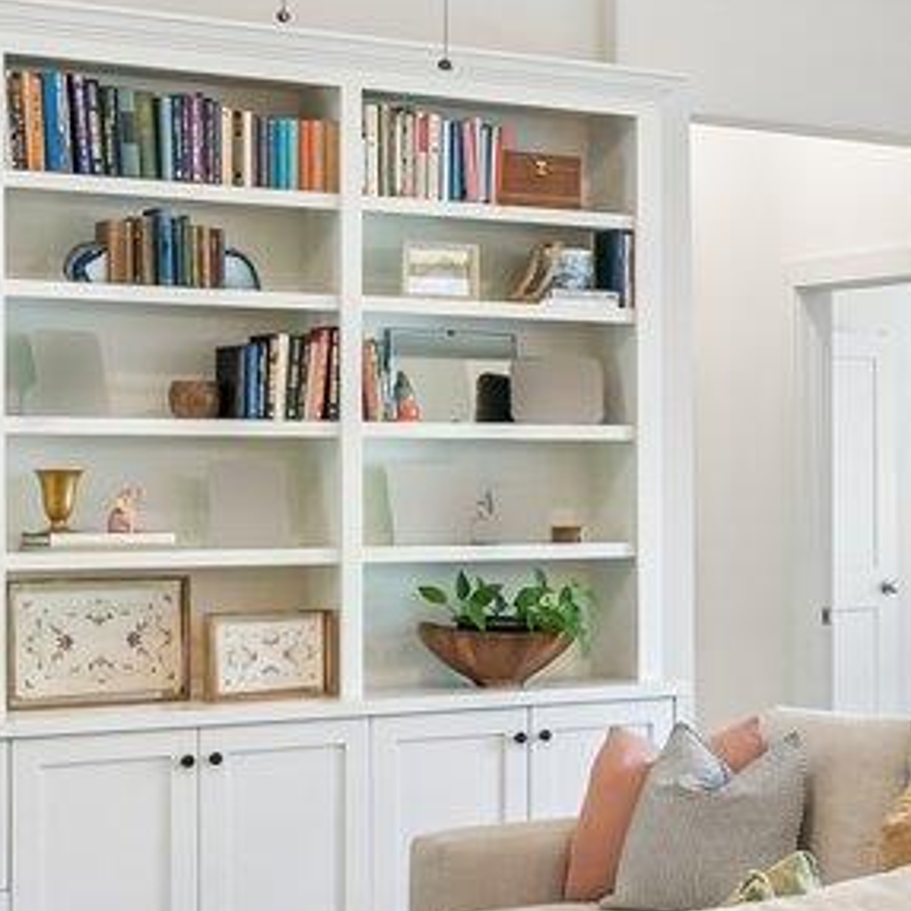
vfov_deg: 19.1
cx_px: 1441
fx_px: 2709
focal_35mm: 91
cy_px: 481
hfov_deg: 16.9
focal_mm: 15
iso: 360
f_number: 6.7
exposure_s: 1/15
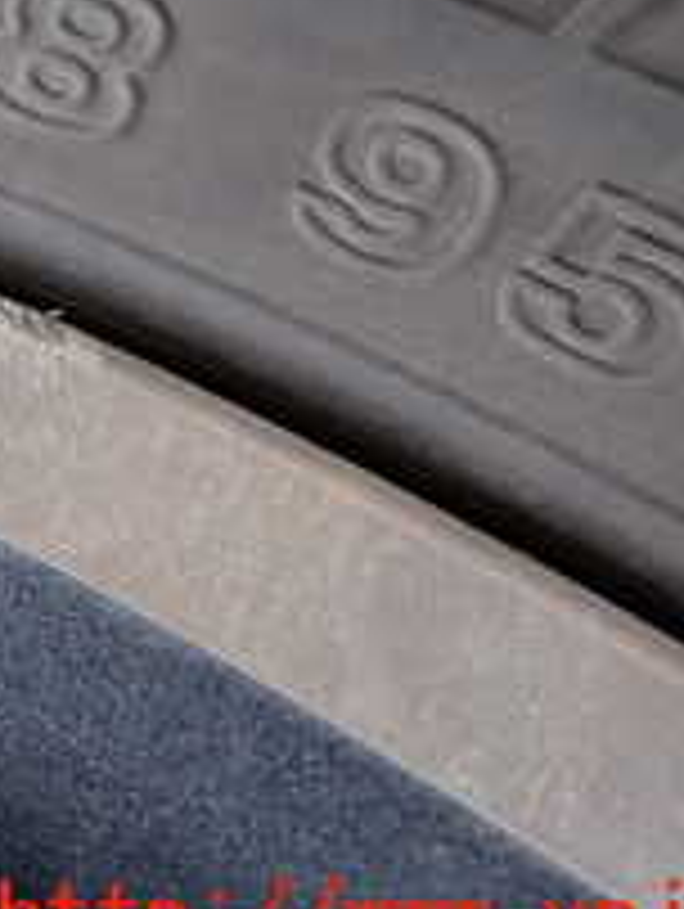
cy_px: -32
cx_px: -338
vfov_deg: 21.1
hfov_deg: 15.4
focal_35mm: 89
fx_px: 2340
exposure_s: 1/80
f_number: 2.3
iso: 200
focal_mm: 5.4
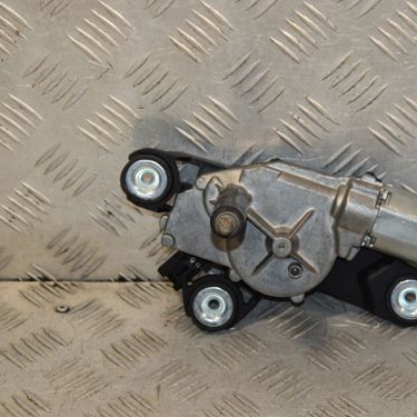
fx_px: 1540
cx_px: 304
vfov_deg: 15.4
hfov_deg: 15.4
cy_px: 201
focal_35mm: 113
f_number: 7.1
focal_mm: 52
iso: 800
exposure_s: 1/200
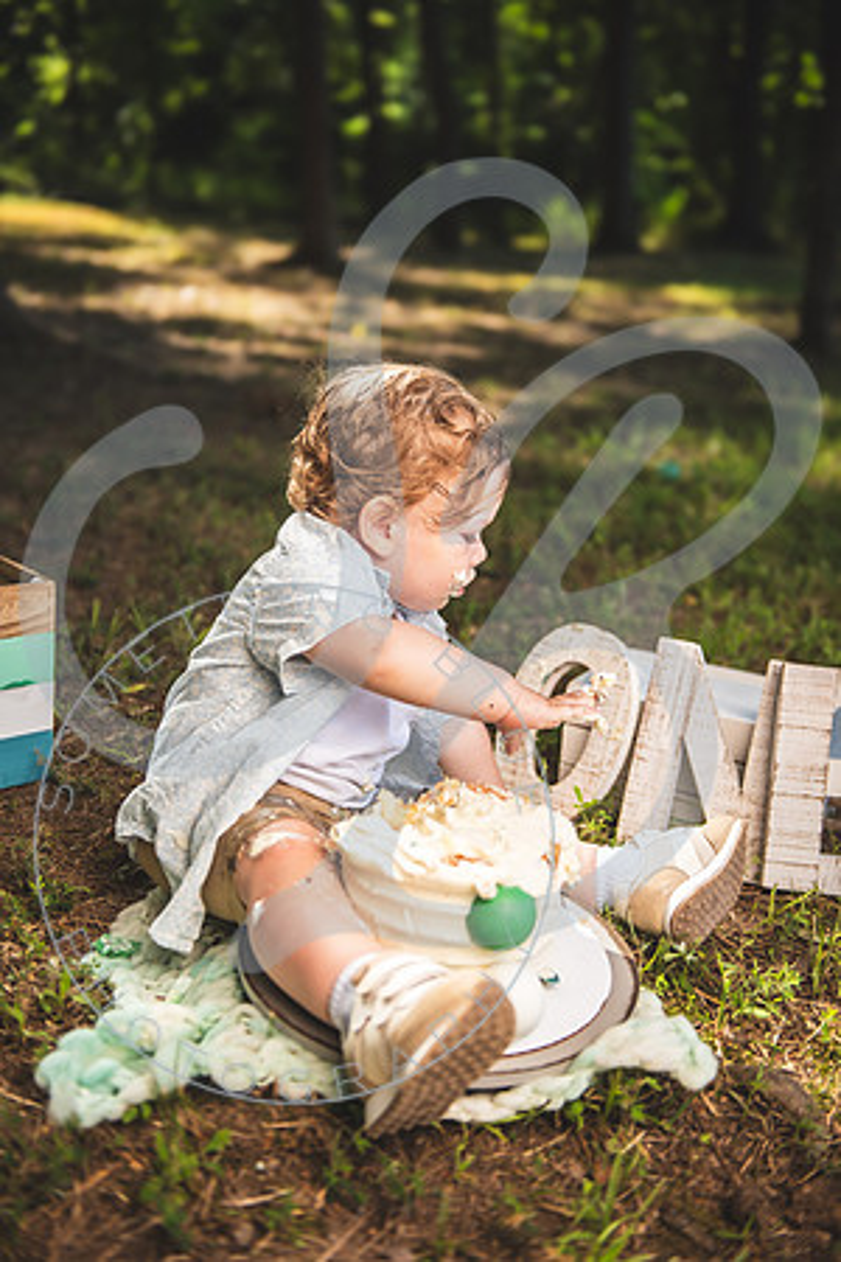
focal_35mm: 40
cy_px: 631
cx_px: 420
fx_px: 1402
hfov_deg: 33.4
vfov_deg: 48.5
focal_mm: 40
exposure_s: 1/800
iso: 100
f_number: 2.8
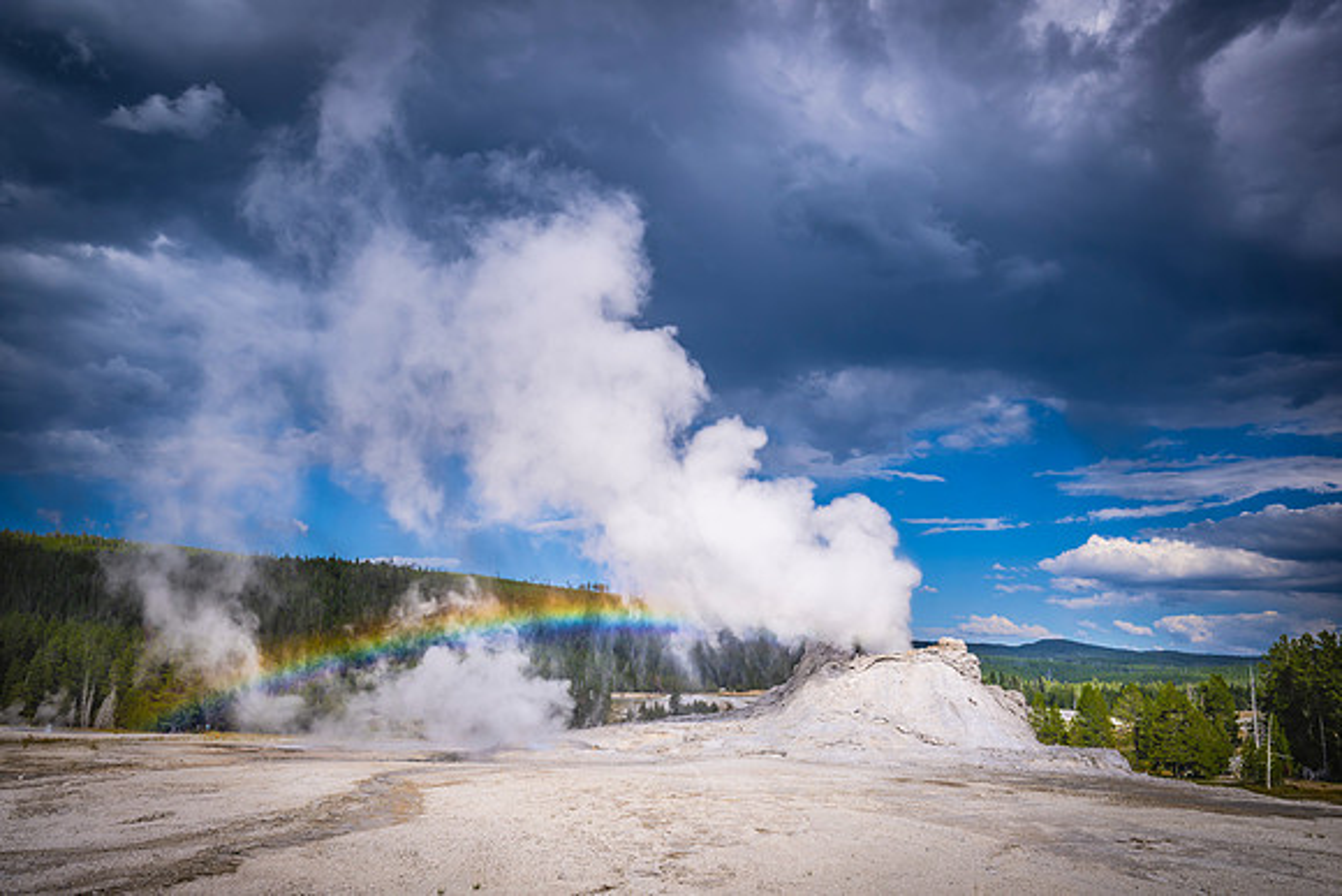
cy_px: 448
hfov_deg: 59.5
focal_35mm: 32
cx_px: 671
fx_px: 1175
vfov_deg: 41.7
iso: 200
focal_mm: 31.5
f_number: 10
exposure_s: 1/250
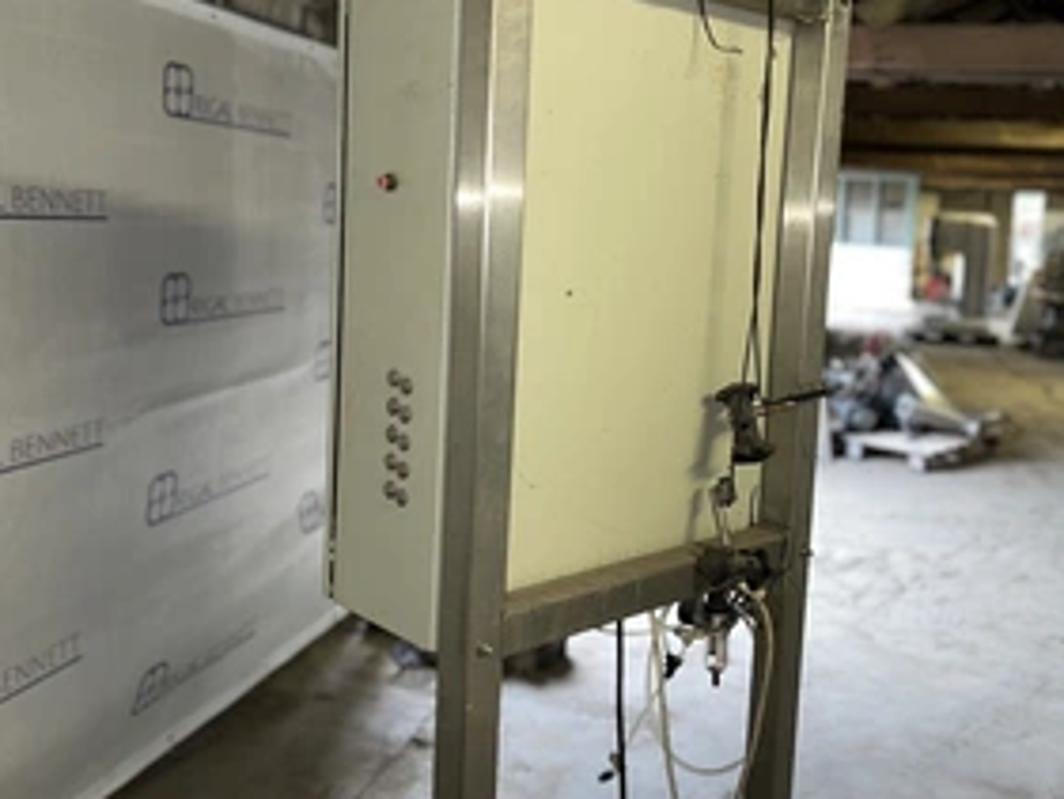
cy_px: 329
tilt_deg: -6.7
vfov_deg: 38.6
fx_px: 1138
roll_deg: -2.1
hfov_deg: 50.1
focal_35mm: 37
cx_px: 541
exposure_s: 1/20
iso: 64
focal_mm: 5.1
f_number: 1.6
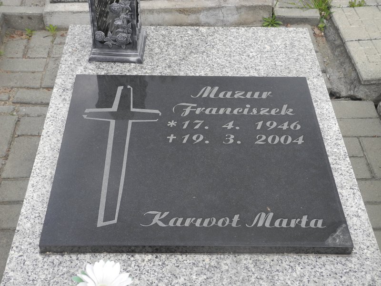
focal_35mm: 50
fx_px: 550
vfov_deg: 29.1
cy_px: 143
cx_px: 190
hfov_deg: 38.2
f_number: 3.5
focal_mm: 10.7
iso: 100
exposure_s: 1/400
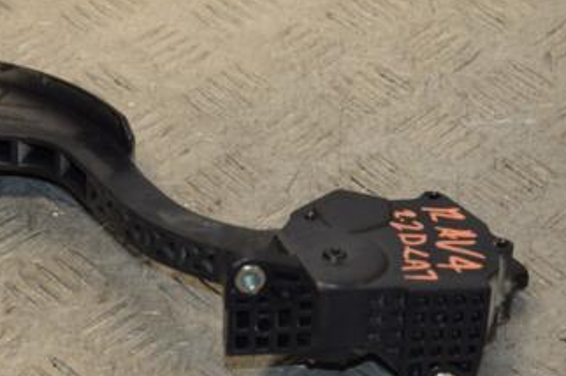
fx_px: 1978
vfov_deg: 10.9
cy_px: 228
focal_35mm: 126
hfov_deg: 16.3
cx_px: 290
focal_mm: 45
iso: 800
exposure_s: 1/200
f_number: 5.6
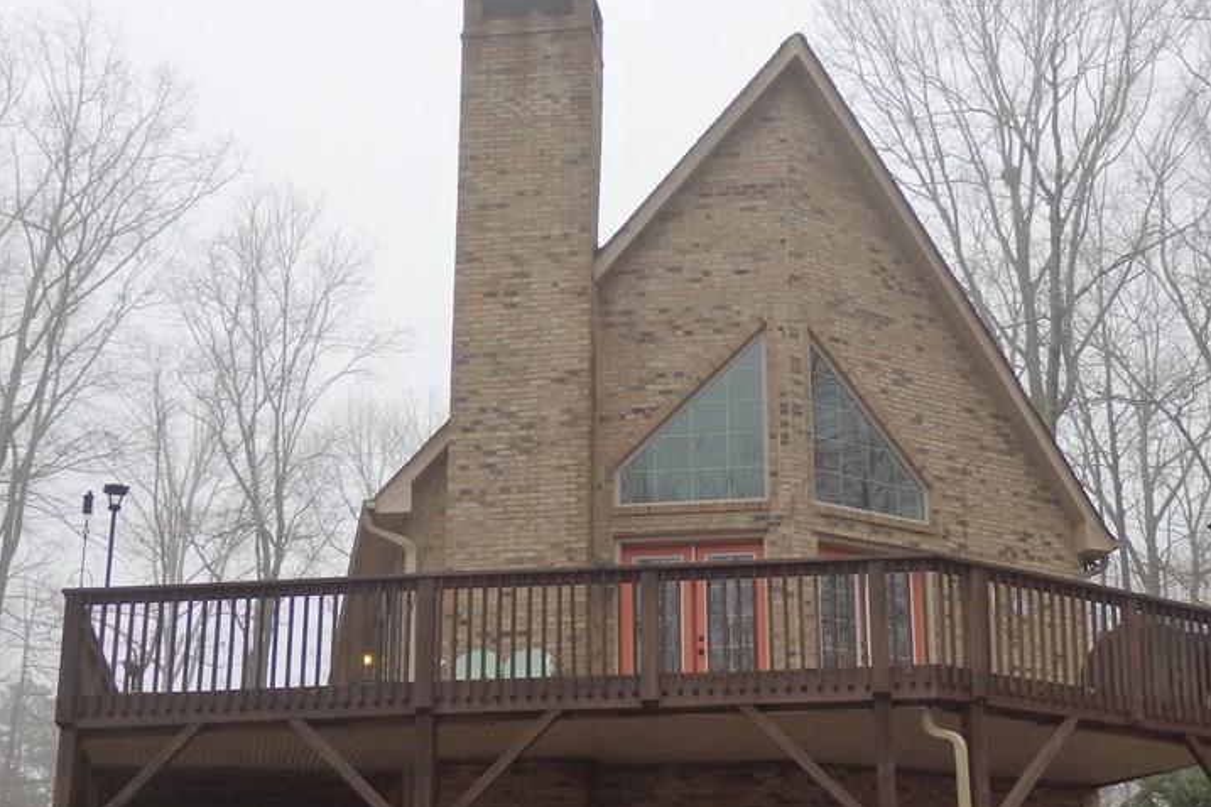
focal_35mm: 49
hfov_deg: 40.2
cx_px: 726
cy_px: 479
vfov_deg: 27.5
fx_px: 1648
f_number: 3.4
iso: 100
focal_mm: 6
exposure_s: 1/160
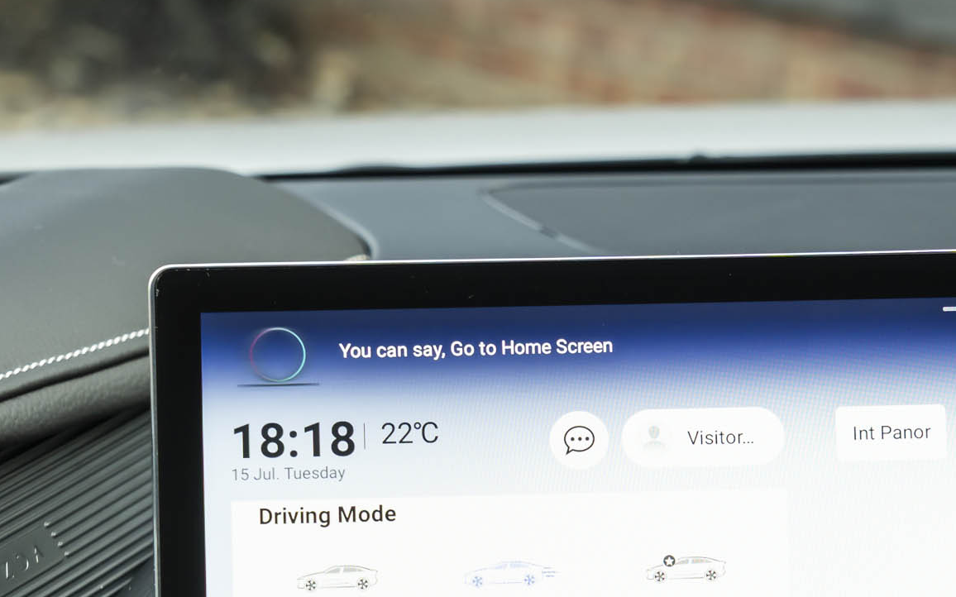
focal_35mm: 173
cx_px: 965
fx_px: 4506
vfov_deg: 7.5
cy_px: 696
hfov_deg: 12.0
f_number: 7.1
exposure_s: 1/30
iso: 50
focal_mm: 56
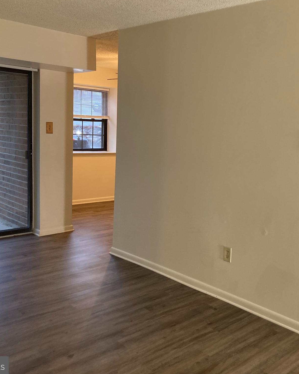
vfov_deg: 49.1
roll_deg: -2.2
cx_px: 200
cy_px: 187
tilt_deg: -6.3
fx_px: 409
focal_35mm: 37
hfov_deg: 39.6
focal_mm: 3.99
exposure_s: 1/60
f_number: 1.8
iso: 200
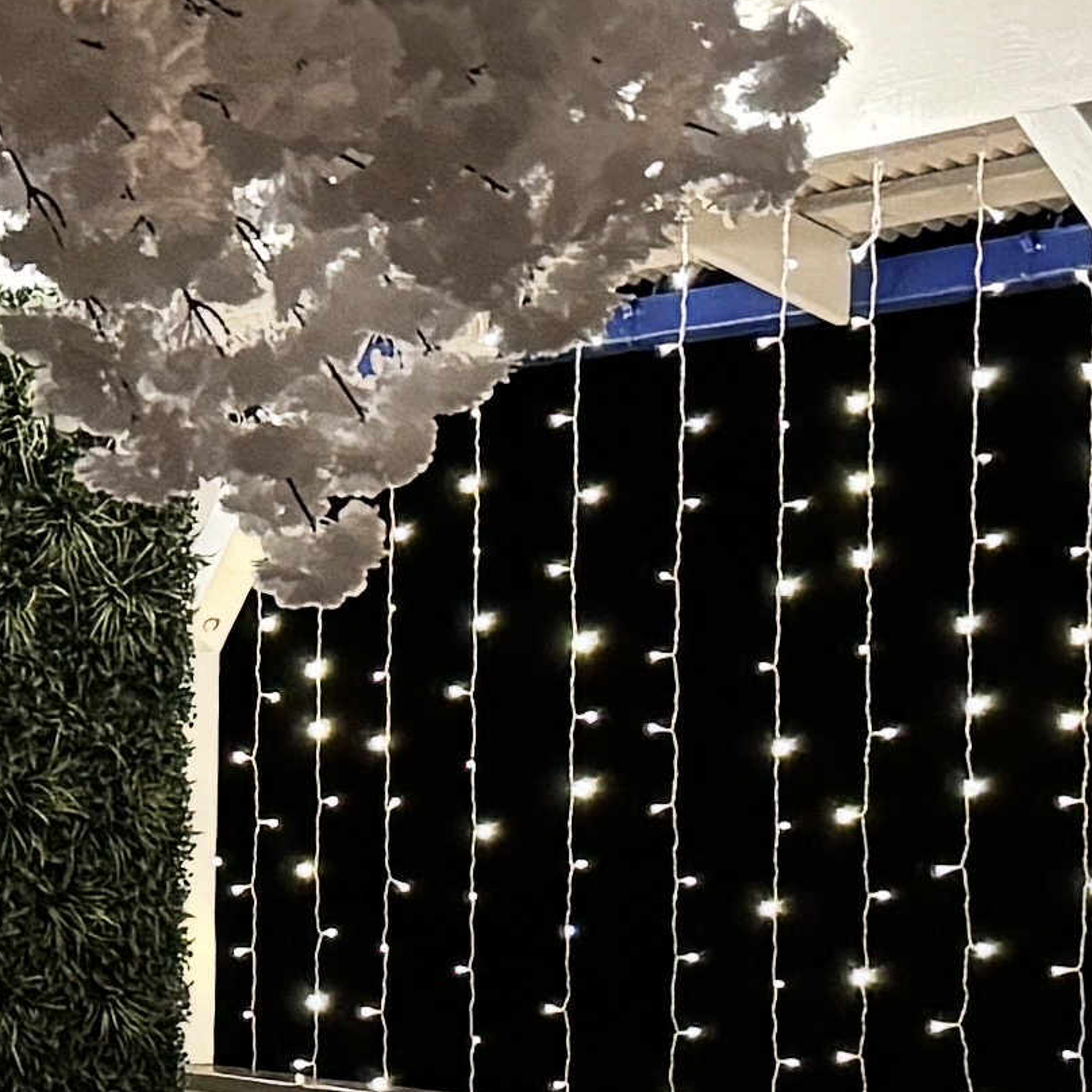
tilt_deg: -1.8
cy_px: 987
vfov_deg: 11.6
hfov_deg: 10.9
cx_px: -895
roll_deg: -0.3
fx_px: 5354
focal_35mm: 150
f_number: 1.78
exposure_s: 1/30
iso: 800
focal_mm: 6.76
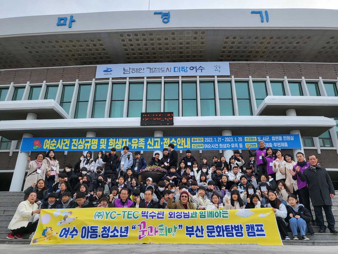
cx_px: 169
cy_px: 127
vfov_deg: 53.1
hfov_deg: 67.3
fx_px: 254
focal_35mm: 26
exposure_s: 1/1286
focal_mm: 4.25
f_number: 1.8
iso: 50
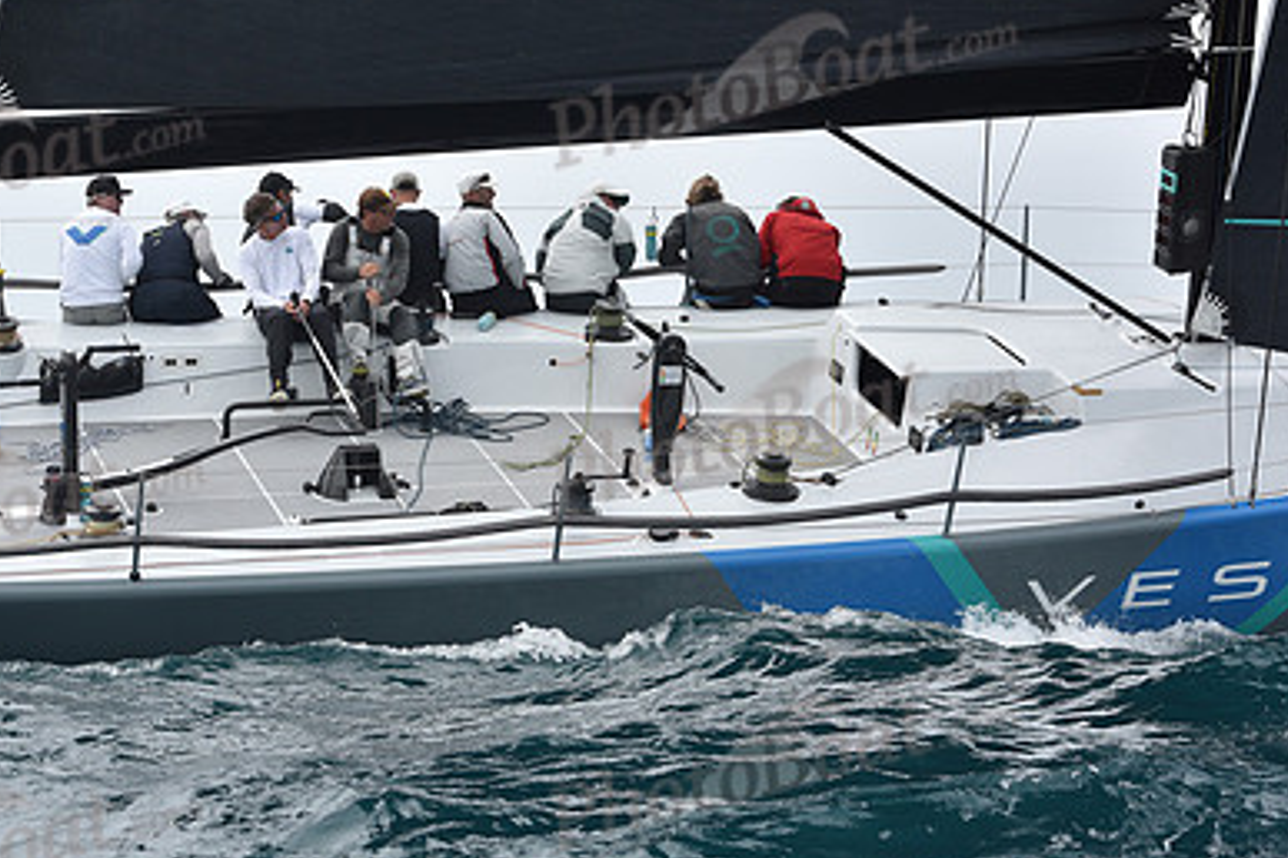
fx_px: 3756
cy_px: 301
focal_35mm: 105
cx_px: 379
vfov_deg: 13.0
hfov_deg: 19.4
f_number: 8
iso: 250
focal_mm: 70
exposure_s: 1/800
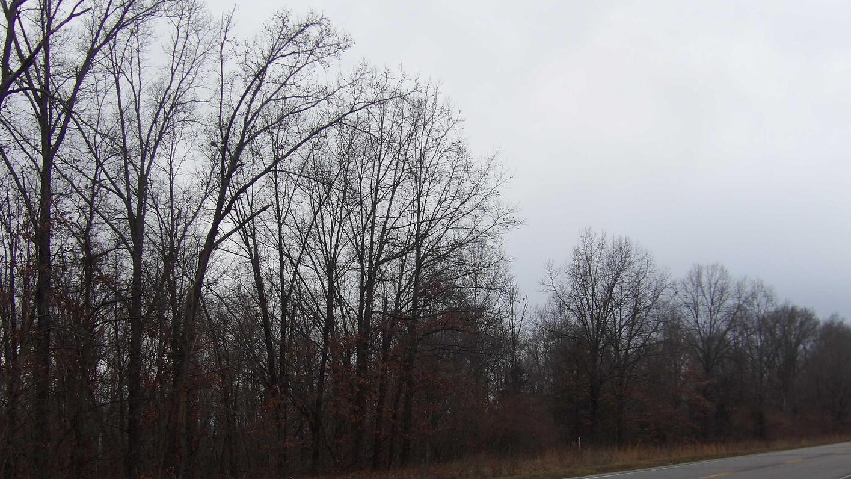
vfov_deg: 23.4
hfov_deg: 40.6
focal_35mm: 51
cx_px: 428
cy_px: 310
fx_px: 1151
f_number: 3.8
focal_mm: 8.2
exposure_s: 1/202
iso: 100
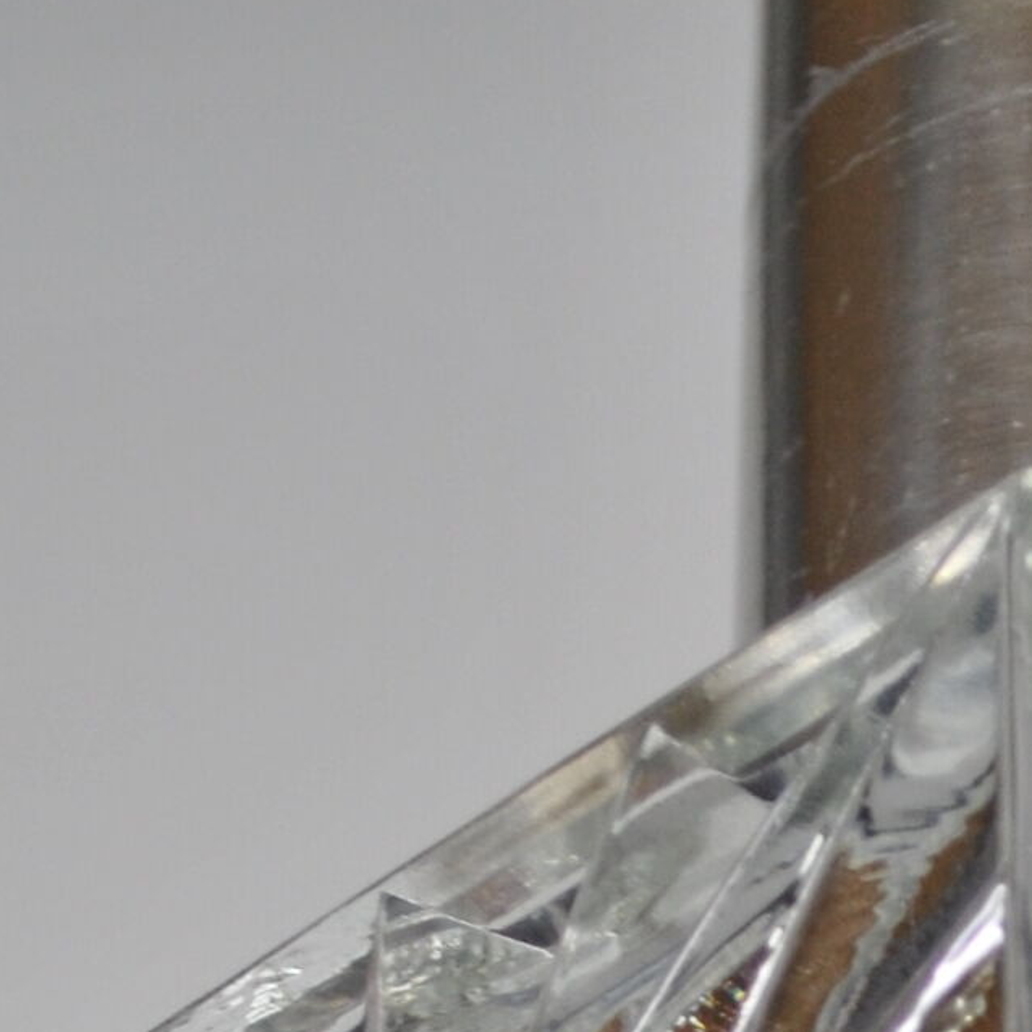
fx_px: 8365
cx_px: 1288
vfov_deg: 6.9
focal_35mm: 248
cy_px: 1831
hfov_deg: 7.0
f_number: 4.8
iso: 200
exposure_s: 1/80
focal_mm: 32
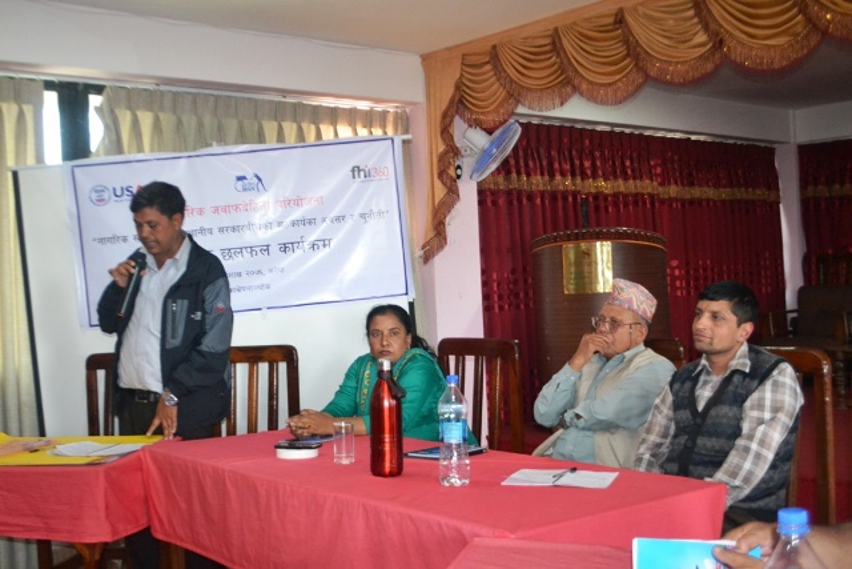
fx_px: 923
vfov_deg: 34.2
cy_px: 284
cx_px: 426
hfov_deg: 49.5
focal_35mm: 39
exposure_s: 1/60
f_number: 4.2
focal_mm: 26
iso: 2200
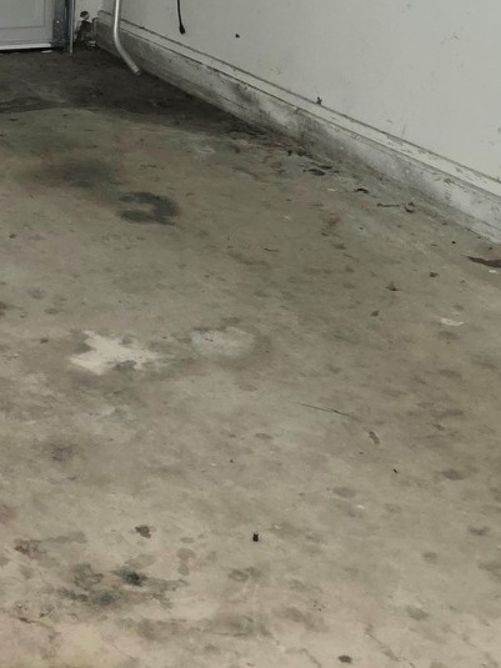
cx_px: -111
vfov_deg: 27.7
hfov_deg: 20.7
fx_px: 1274
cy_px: 2
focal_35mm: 66
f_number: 1.7
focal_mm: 6.3
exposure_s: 1/12
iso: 320
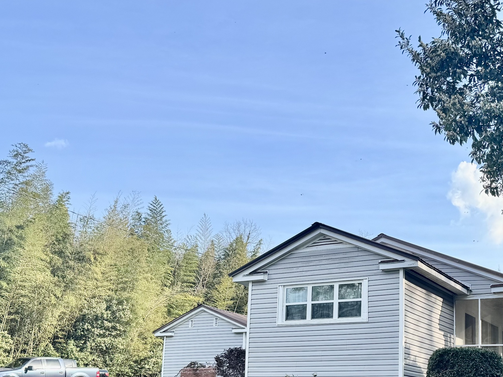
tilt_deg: +7.5
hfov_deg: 40.5
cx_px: 352
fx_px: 668
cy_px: 327
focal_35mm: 46
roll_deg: -0.1
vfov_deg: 30.4
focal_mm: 6.76
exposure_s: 1/1923
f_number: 1.78
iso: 80
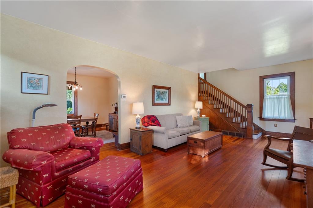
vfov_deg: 77.3
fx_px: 130
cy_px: 104
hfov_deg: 100.4
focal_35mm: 15
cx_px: 156
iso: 160
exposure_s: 1/30
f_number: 2.8
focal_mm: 15
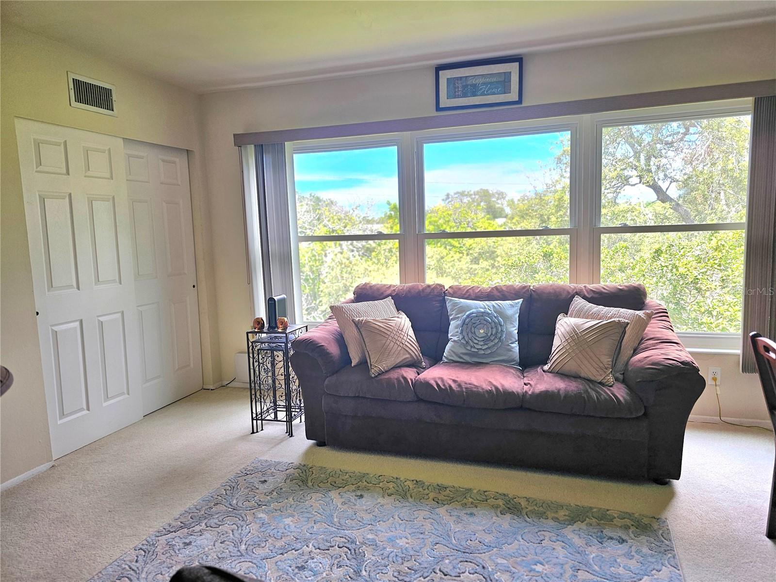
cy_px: 291
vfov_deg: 58.9
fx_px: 516
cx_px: 388
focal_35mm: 23
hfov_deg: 73.9
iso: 40
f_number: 1.7
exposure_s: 1/120
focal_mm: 6.3
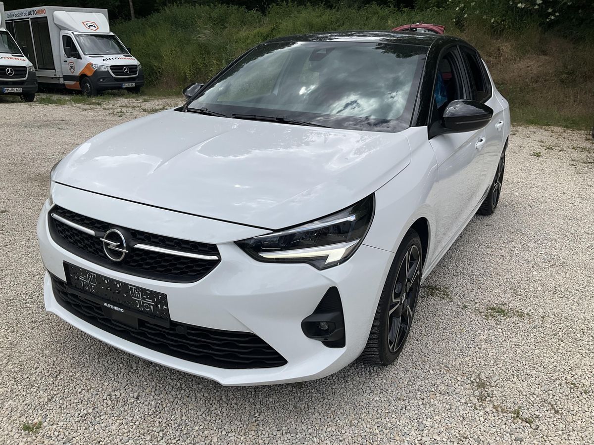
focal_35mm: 29
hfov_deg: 61.7
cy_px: 222
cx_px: 297
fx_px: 498
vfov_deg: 48.2
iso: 25
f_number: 1.8
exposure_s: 1/1848
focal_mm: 3
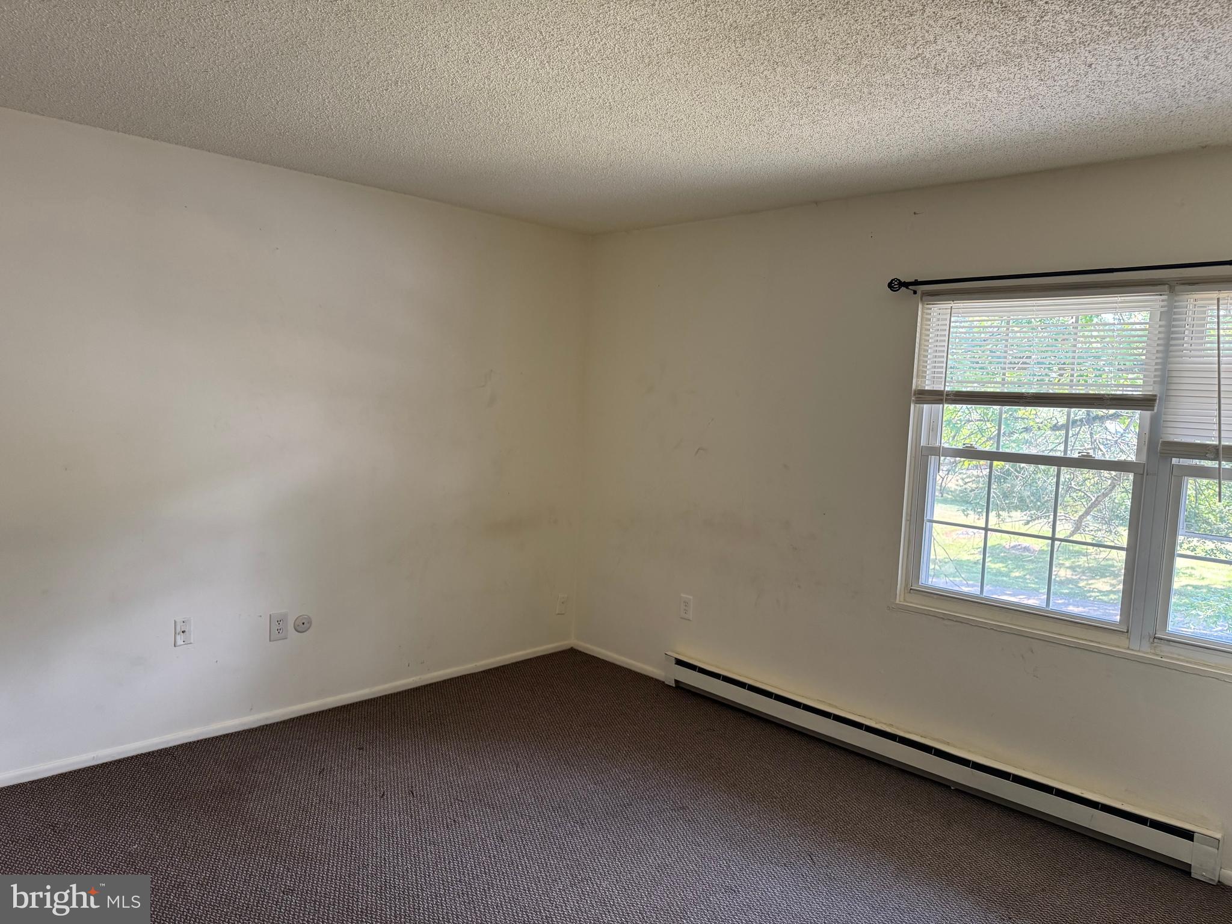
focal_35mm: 24
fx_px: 854
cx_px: 616
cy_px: 462
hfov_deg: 71.6
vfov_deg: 56.8
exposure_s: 1/94
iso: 200
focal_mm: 6.76
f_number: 1.78
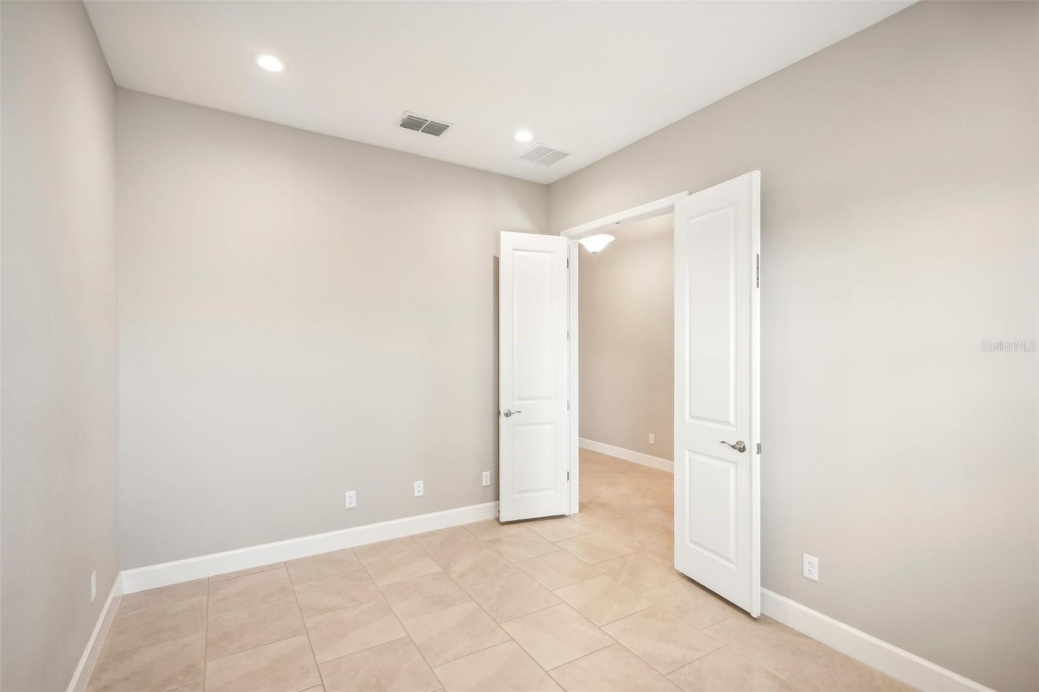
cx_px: 520
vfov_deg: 73.7
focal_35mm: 16
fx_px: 462
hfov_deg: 96.7
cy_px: 346
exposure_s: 1/90
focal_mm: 16
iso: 400
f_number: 4
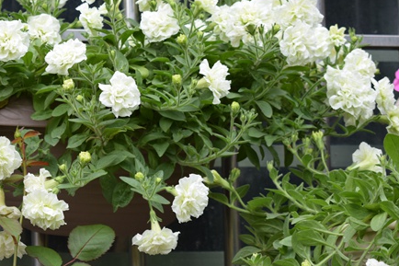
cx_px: 87
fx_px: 1516
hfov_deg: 14.9
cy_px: 139
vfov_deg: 10.0
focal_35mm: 137
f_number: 7.1
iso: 400
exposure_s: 1/200
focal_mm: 55
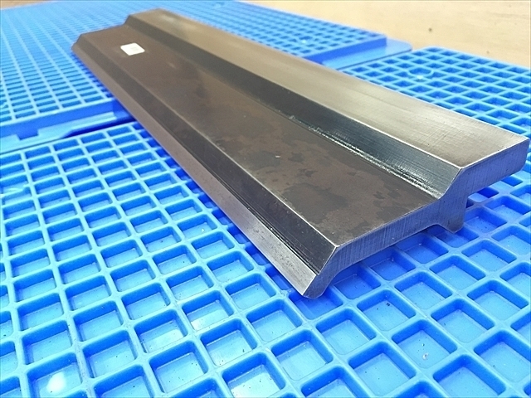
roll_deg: +5.5
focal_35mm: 29
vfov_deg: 48.2
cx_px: 266
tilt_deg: -32.0
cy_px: 199
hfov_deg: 61.7
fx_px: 445
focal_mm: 4.15
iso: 200
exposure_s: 1/20
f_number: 2.2
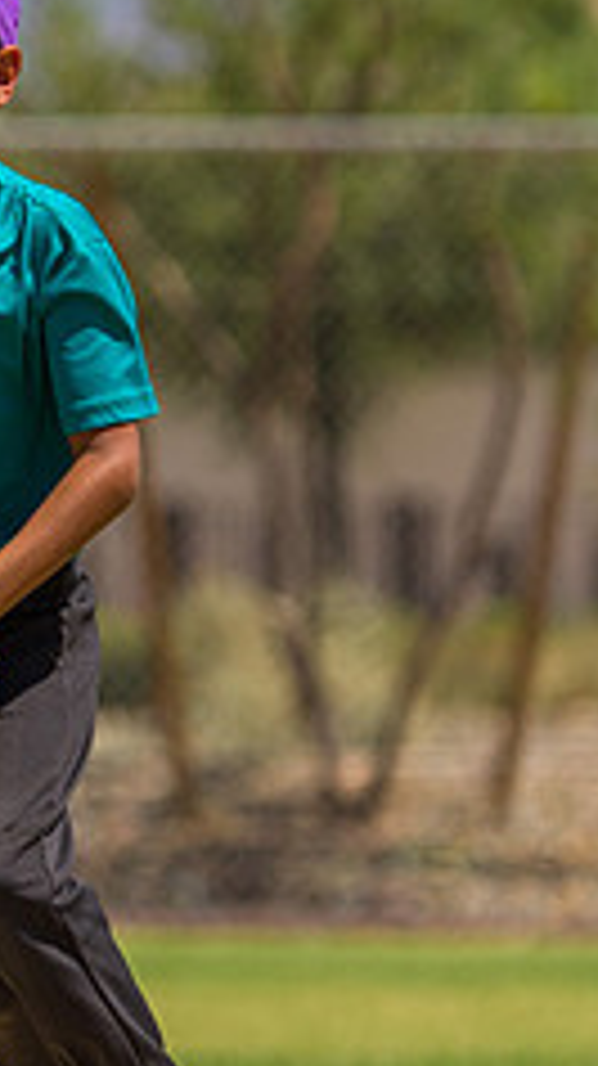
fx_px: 24343
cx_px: -395
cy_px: 532
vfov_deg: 2.5
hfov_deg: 1.4
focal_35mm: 862
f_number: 5.6
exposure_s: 1/1250
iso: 160
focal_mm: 270
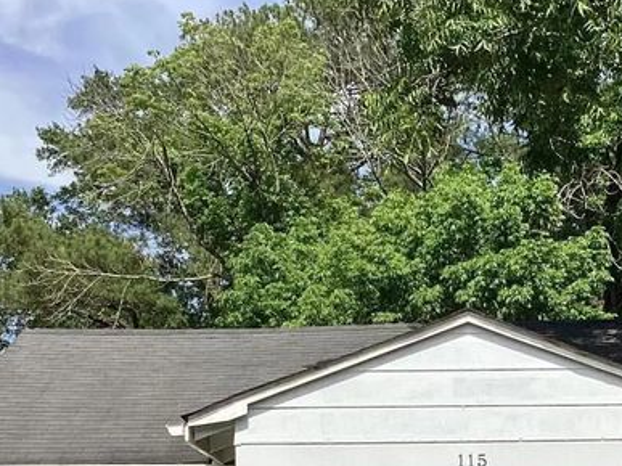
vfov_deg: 17.5
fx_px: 1473
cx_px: 460
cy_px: 480
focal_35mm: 82
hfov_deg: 23.6
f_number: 2.4
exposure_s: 1/2092
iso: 25
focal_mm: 3.3
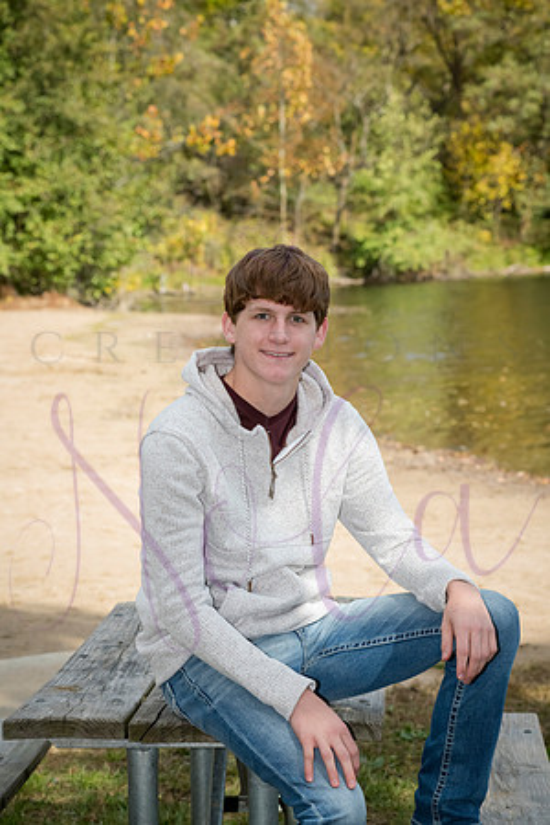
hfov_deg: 13.7
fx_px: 2291
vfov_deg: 20.4
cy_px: 412
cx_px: 275
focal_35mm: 100
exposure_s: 1/640
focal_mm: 100
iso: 800
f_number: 8
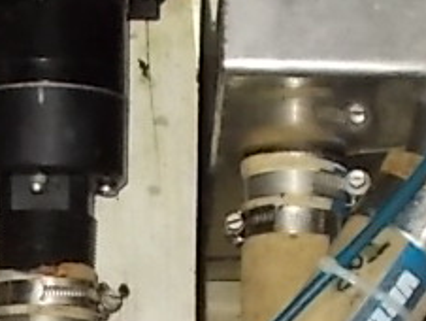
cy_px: 402
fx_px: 2267
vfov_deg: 8.0
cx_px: 96
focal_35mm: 184
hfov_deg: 10.7
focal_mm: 4.6
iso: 200
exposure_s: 1/25
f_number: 3.2
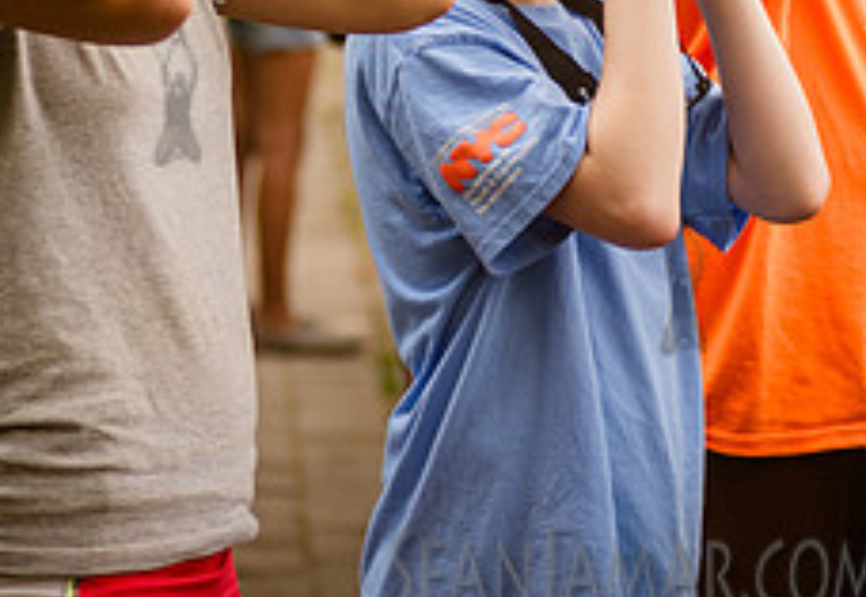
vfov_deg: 6.3
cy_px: -46
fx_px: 5395
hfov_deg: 9.1
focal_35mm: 222
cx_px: 796
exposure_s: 1/320
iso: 100
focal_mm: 80
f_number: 3.2
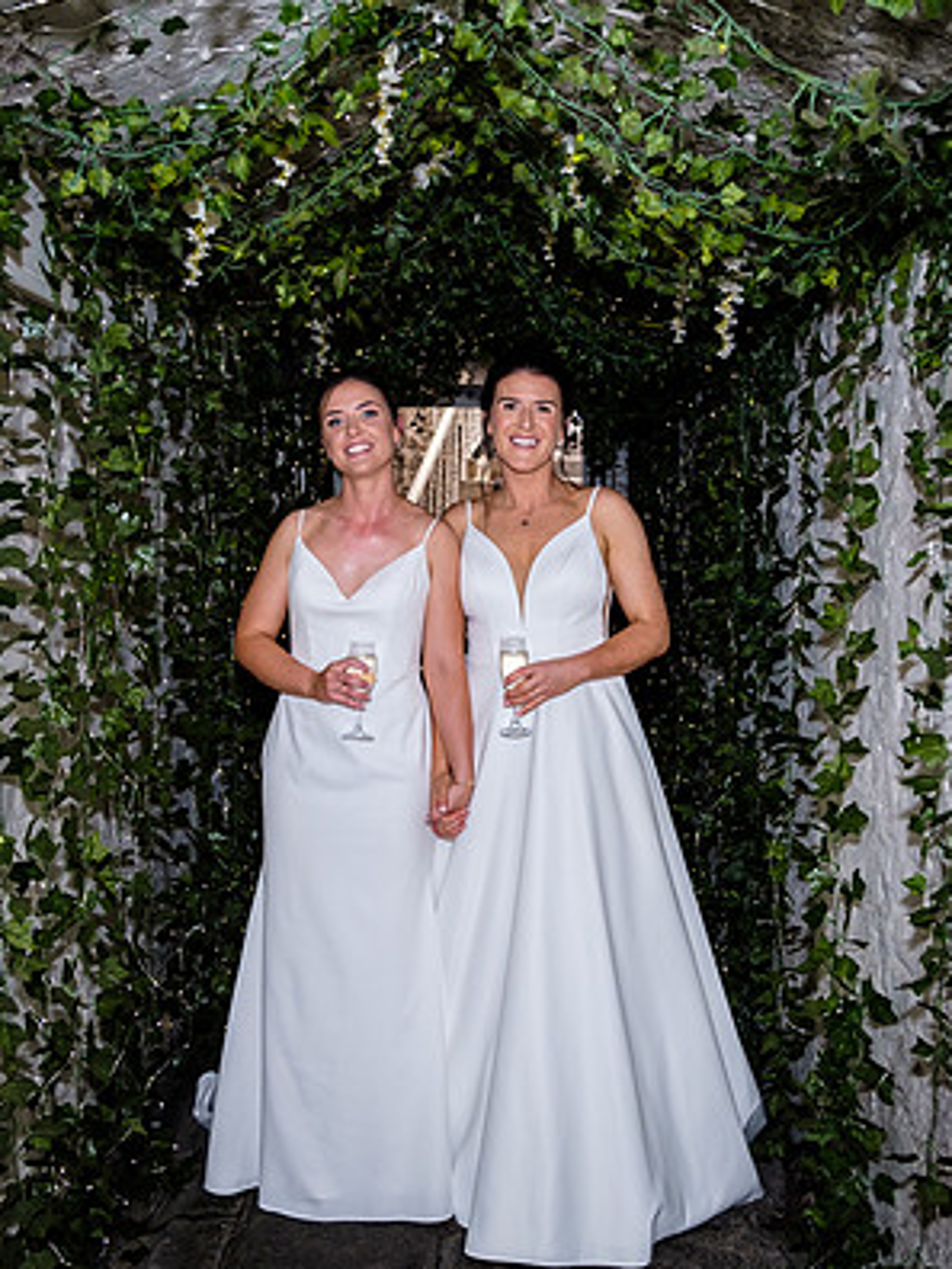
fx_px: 1503
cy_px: 603
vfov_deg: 45.8
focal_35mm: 41
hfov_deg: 35.1
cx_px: 524
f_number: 2.8
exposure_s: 1/160
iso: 1250
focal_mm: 16
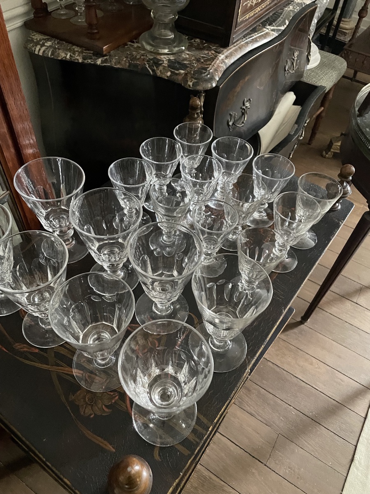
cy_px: 247
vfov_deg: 67.3
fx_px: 371
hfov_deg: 53.1
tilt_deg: -50.4
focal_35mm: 26
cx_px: 185
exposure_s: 1/30
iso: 800
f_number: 1.6
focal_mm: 4.2
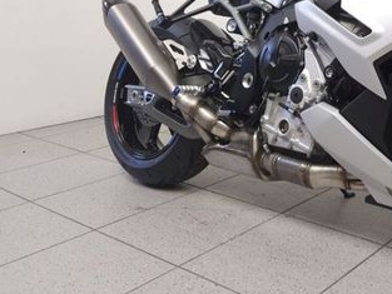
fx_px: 532
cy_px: 44
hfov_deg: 37.2
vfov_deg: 29.9
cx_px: 369
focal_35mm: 47
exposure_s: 1/50
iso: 100
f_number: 1.8
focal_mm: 5.4
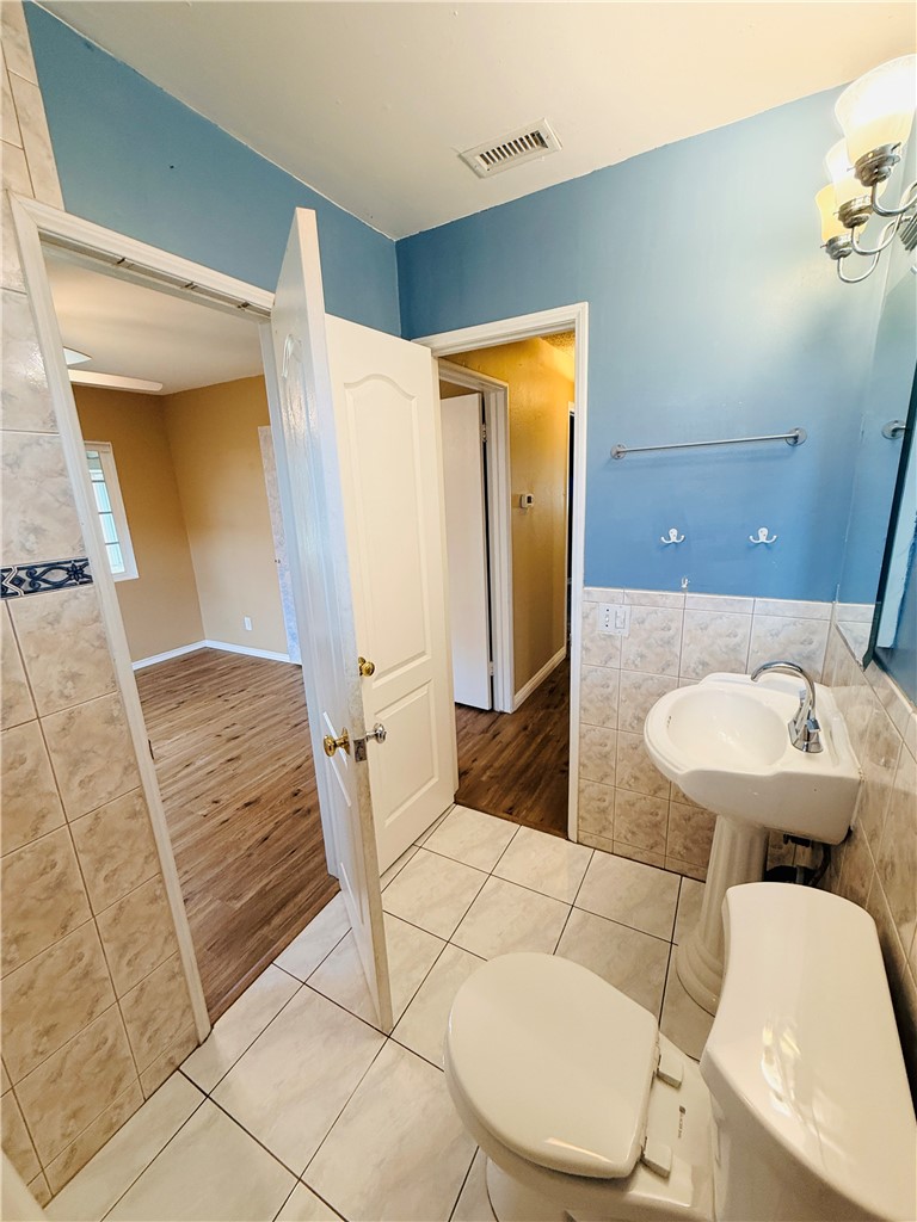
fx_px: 494
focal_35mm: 14
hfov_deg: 85.7
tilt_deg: -14.7
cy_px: 611
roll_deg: +2.5
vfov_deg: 102.1
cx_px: 458
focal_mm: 2.22
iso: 200
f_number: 2.2
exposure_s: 1/60
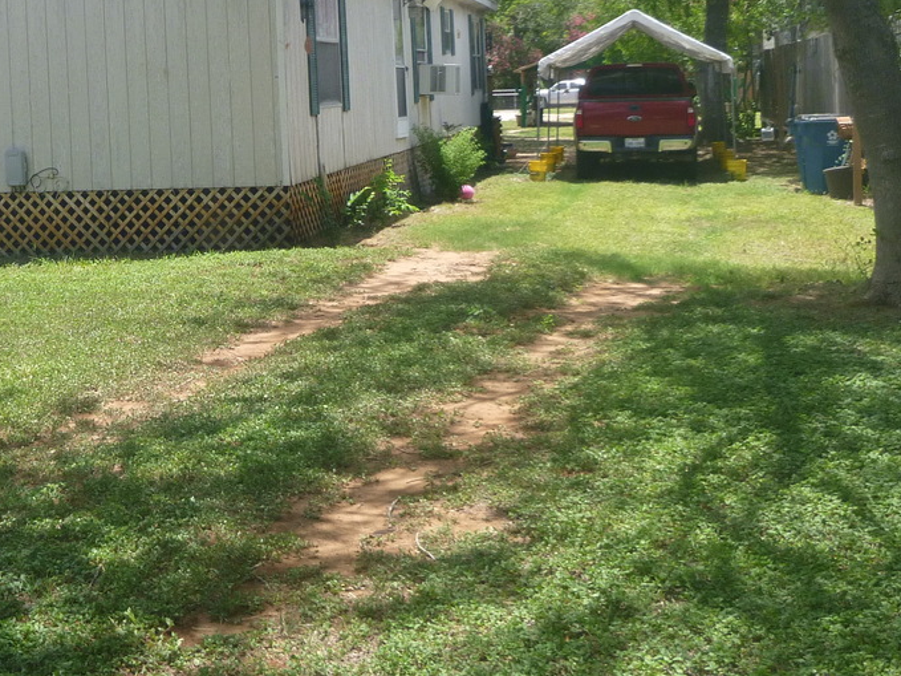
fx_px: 1379
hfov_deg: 35.0
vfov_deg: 27.1
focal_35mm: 53
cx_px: 179
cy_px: 150
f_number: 3.9
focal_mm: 4.5
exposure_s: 1/250
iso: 100
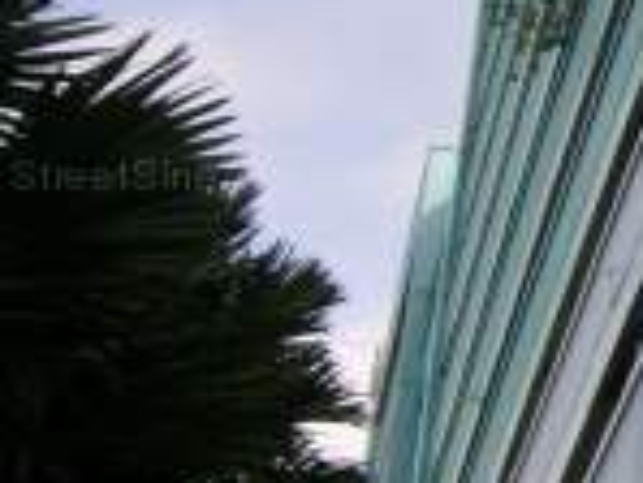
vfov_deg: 11.5
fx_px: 2398
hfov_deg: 13.7
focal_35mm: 129
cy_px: 181
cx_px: 1152
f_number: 5.8
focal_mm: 5.95
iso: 50
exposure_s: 1/324
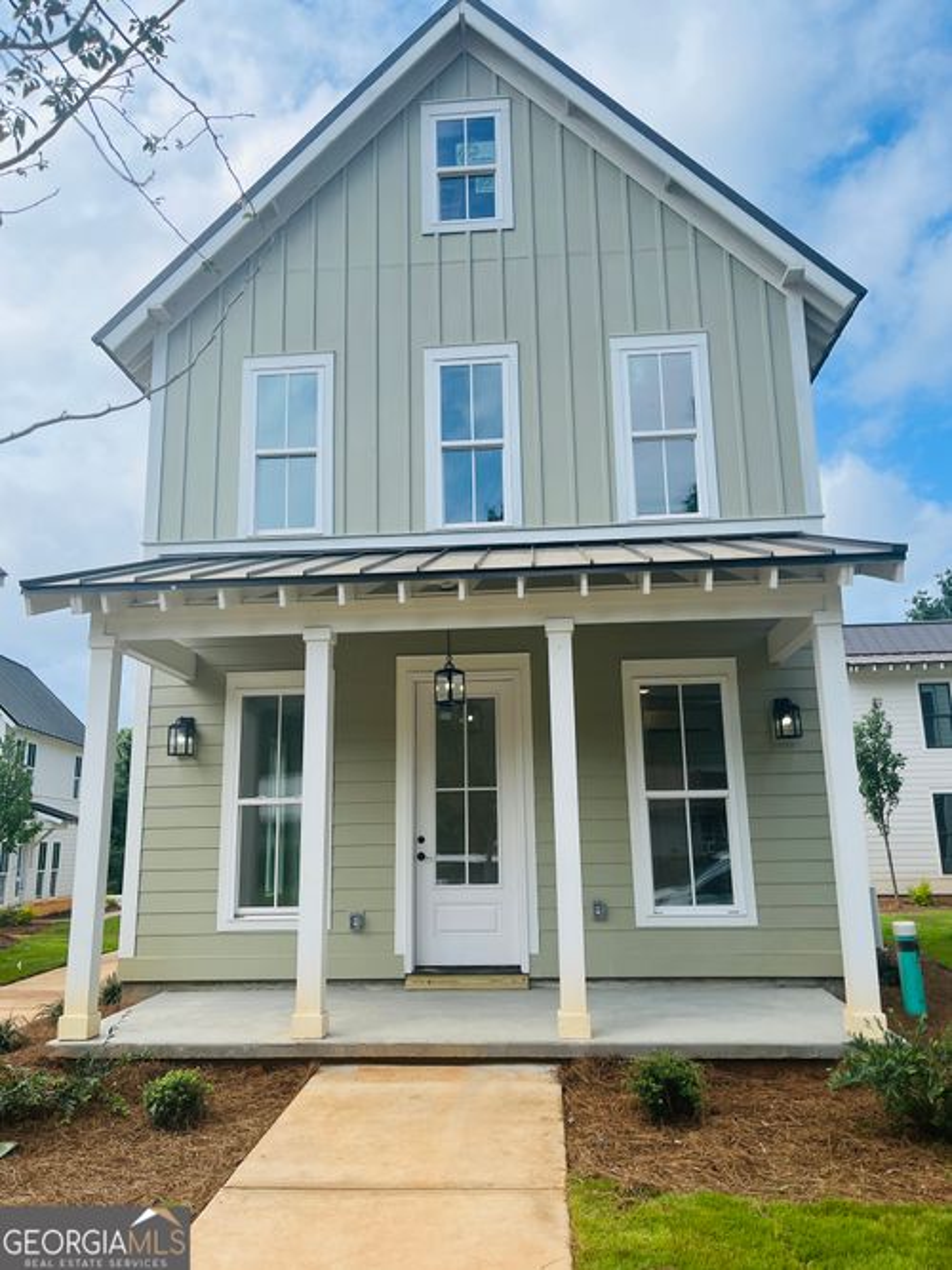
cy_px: 635
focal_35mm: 26
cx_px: 476
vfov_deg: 67.3
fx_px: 954
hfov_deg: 53.0
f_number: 1.6
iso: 50
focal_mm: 5.1
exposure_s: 1/2825
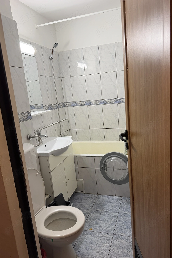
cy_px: 129
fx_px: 179
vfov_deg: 71.5
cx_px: 93
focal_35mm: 25
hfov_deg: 51.2
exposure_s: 1/100
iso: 200
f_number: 1.78
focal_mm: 6.76
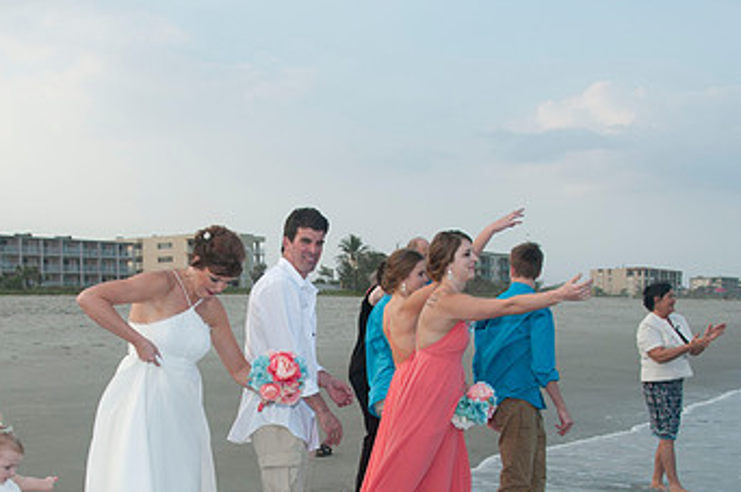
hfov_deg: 35.5
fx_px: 1151
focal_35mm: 56
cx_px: 292
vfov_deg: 23.7
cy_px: 402
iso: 100
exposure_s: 1/250
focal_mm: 22
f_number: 7.1
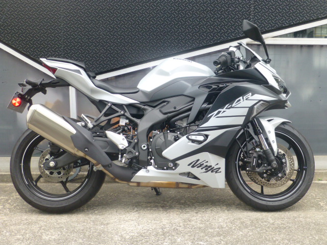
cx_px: 164
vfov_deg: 41.8
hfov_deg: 54.0
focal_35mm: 34
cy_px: 122
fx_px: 321
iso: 160
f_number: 3.7
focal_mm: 6.1
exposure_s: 1/60
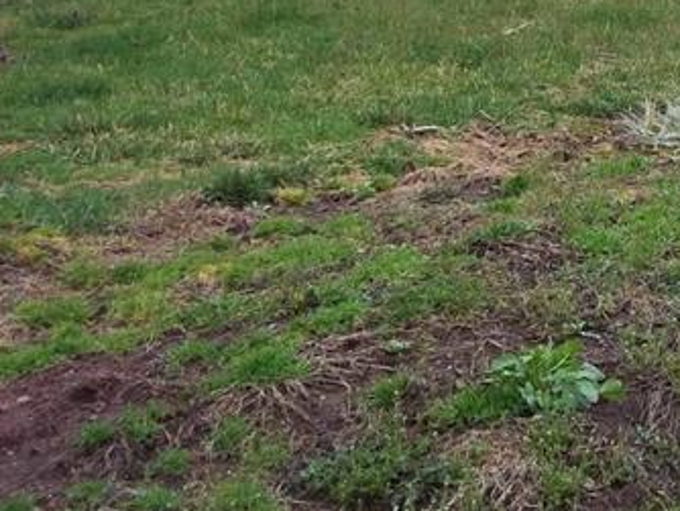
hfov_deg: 18.9
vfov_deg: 14.4
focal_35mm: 98
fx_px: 1927
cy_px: -169
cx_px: 831
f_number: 2.9
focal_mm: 5.7
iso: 80
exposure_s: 1/200
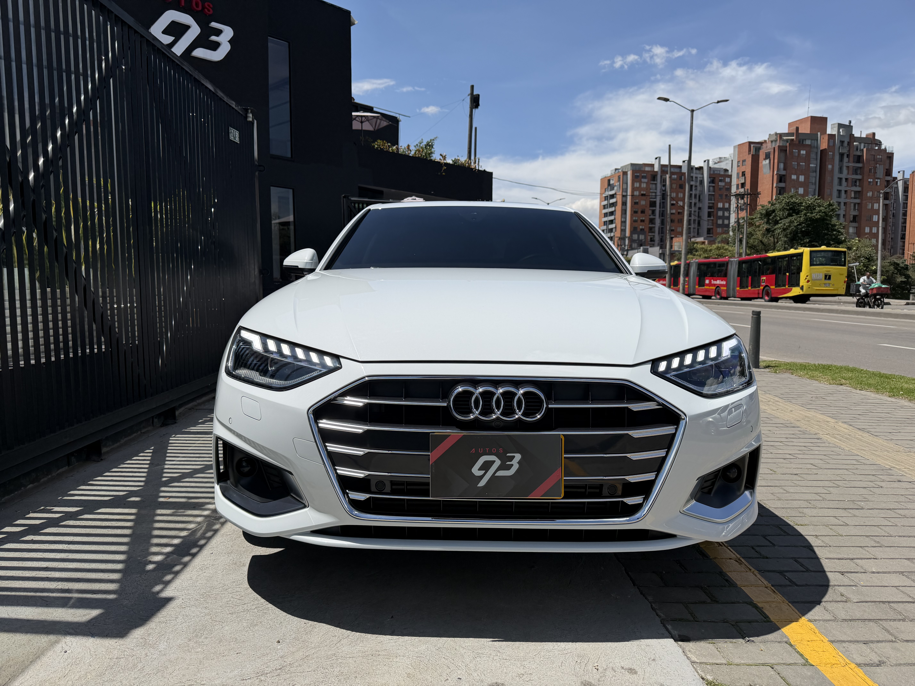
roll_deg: +0.5
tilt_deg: -5.0
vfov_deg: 56.8
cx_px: 458
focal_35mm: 24
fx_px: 634
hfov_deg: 71.6
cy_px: 343
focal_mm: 6.76
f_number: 1.78
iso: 80
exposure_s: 1/9091
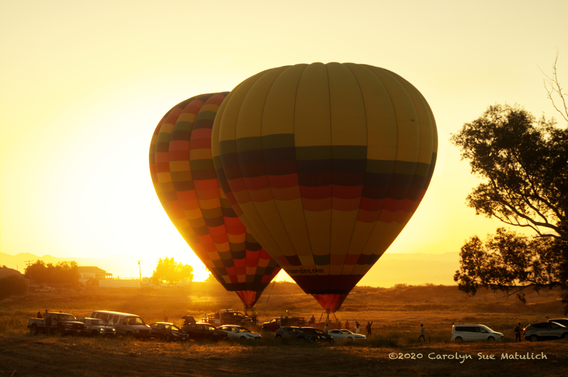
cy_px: 188
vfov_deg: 16.5
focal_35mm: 82
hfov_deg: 24.6
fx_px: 1301
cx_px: 284
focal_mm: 55
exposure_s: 1/200
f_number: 5.6
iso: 100
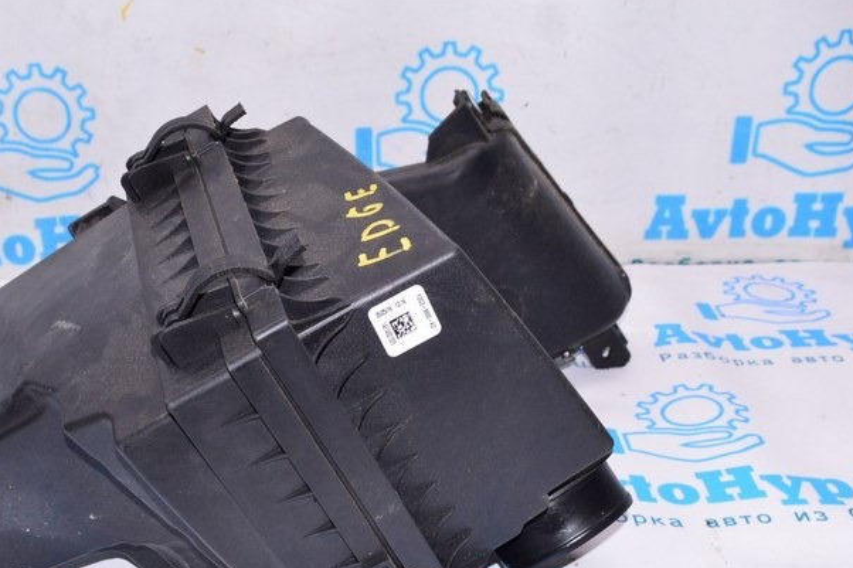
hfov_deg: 38.5
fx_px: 1208
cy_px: 397
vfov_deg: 26.3
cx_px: 293
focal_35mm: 51
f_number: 8
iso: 1600
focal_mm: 20
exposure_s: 1/125
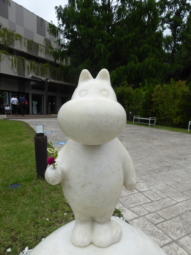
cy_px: 128
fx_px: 184
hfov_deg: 54.9
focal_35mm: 25
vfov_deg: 69.4
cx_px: 96
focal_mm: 4.3
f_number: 3.3
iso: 100
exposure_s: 1/800
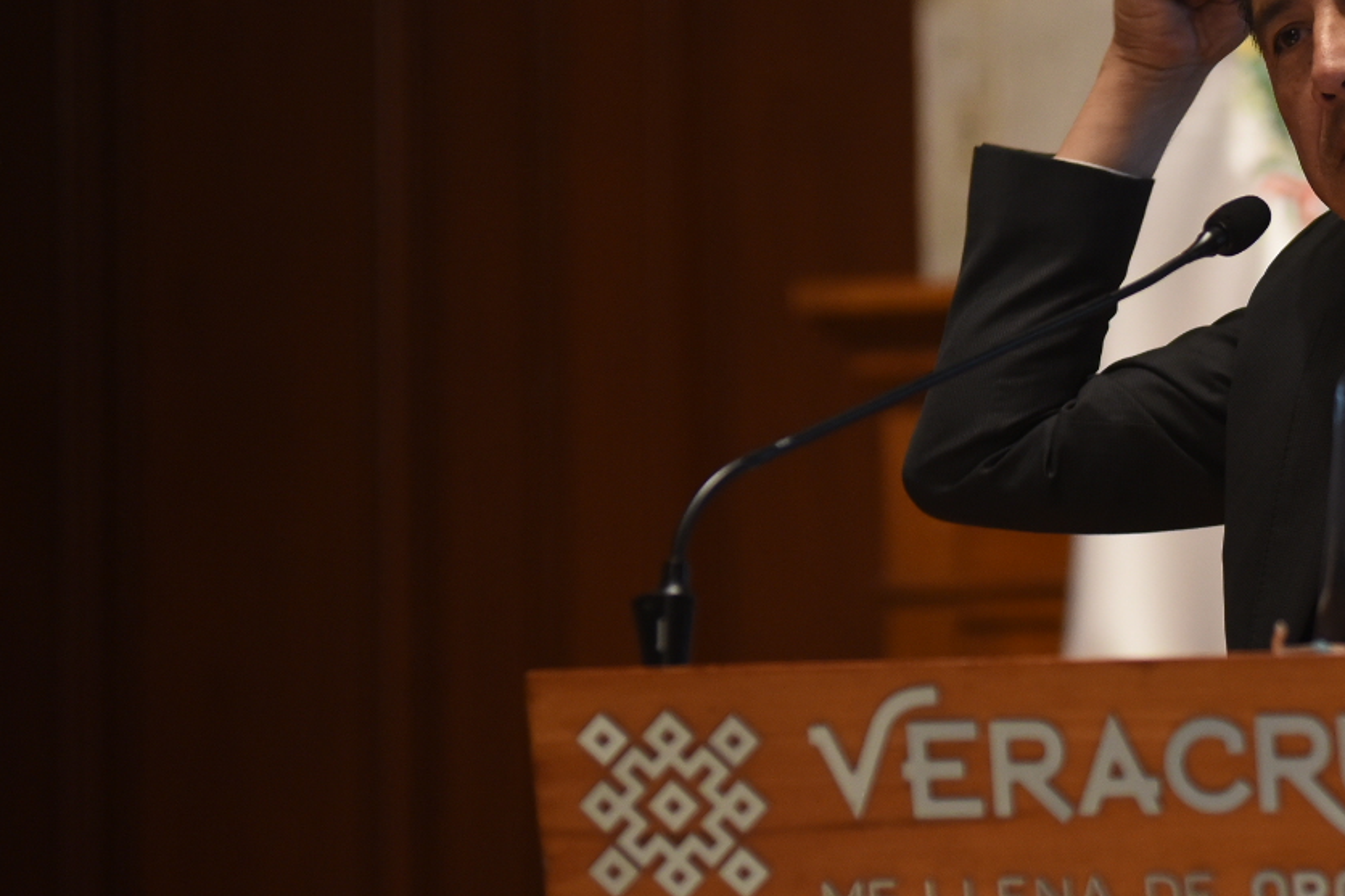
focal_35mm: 281
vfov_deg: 4.9
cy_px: 246
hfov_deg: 7.3
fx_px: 10496
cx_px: 1285
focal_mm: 145
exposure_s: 1/400
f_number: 2.8
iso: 2000
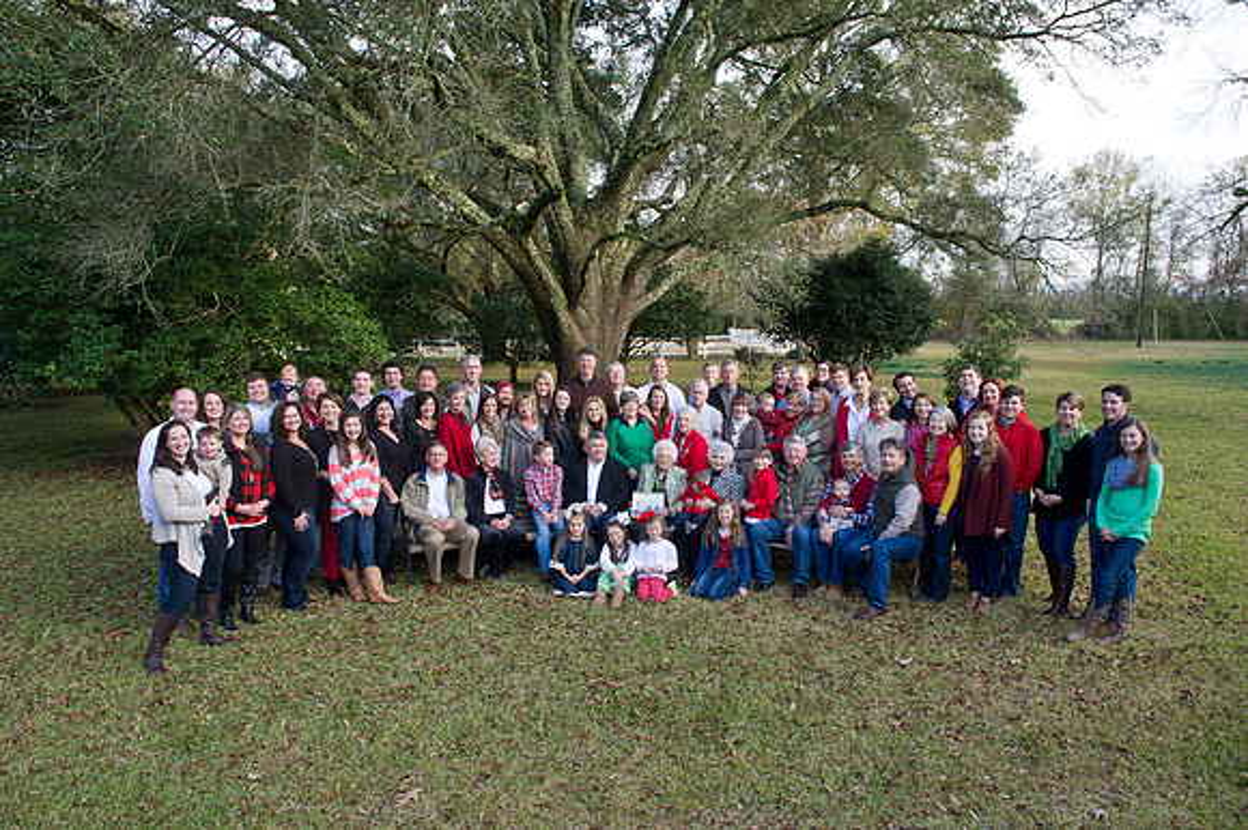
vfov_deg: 53.1
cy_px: 415
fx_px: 831
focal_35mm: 24
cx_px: 624
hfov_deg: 73.8
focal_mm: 24
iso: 1000
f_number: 8
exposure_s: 1/250
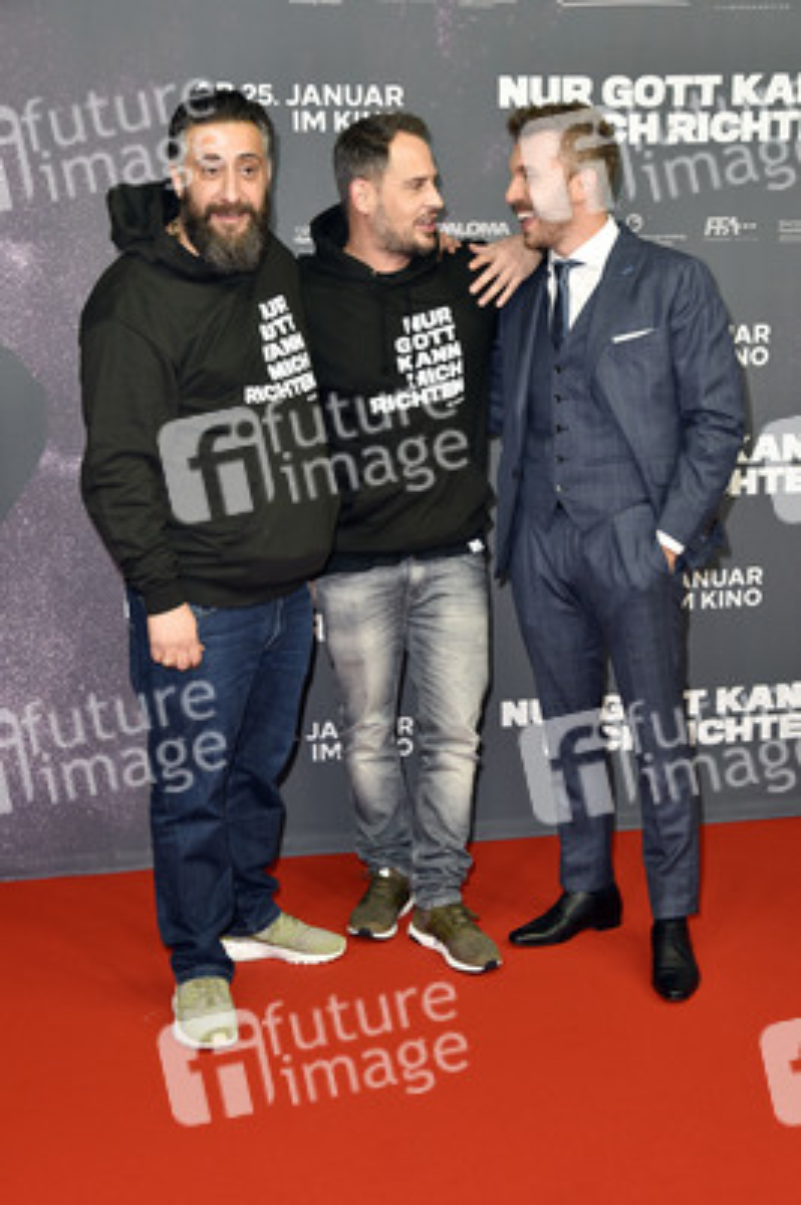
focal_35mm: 50
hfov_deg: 26.9
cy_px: 602
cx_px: 400
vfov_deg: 39.6
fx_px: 1672
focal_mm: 50
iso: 1000
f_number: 5.6
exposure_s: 1/200
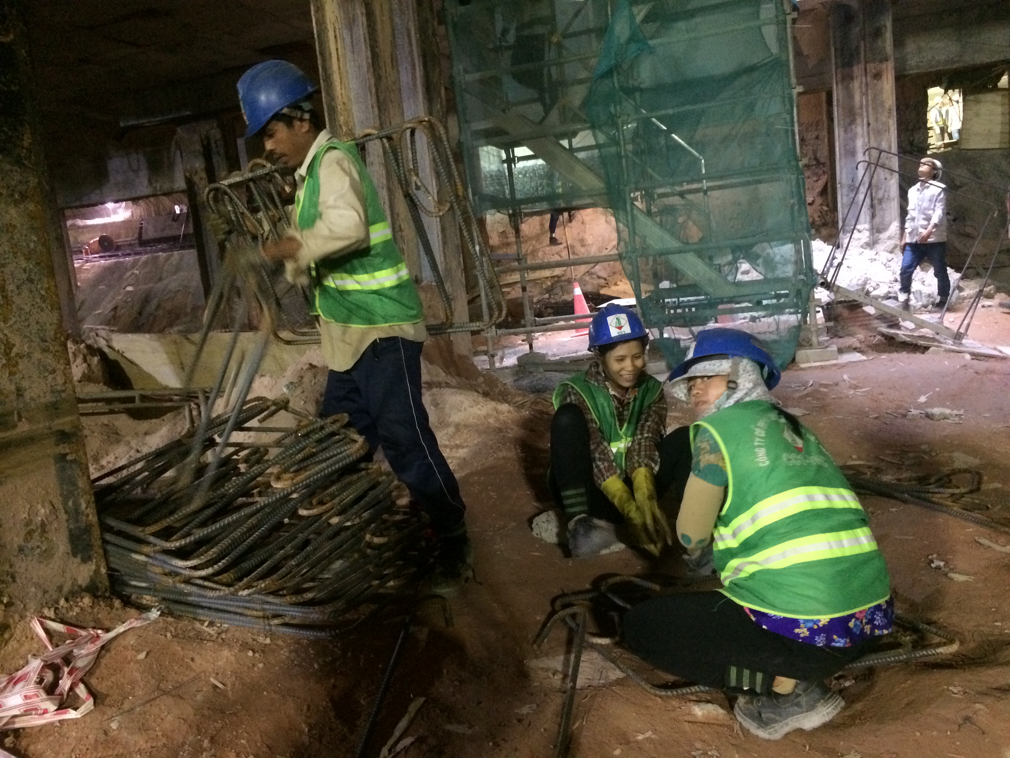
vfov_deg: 48.2
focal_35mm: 29
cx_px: 505
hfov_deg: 61.7
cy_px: 379
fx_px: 846
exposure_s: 1/17
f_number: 2.2
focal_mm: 4.15
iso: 400
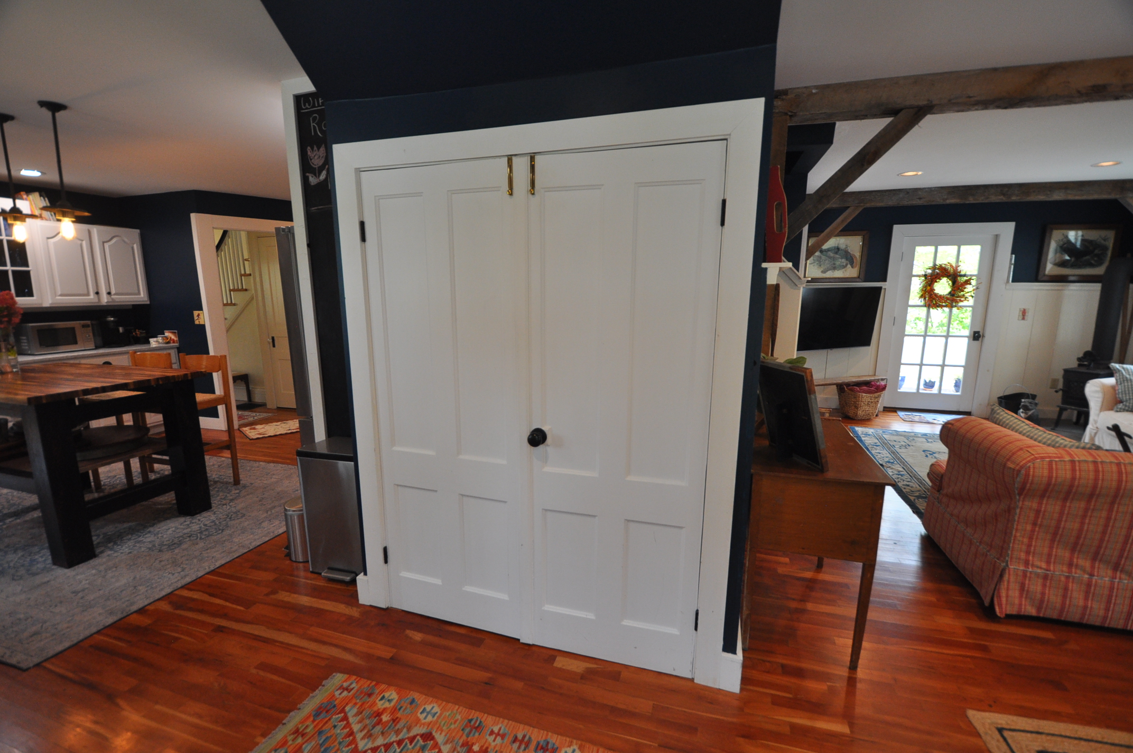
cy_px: 376
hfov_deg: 100.5
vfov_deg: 77.2
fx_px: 472
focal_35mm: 15
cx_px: 566
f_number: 4
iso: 640
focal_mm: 10
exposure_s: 1/60
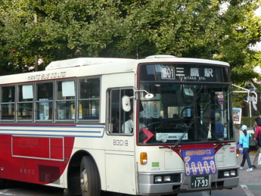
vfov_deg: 15.4
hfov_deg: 20.4
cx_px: 100
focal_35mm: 96
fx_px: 724
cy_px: 115
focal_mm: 7.6
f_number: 2.8
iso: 100
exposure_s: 1/100
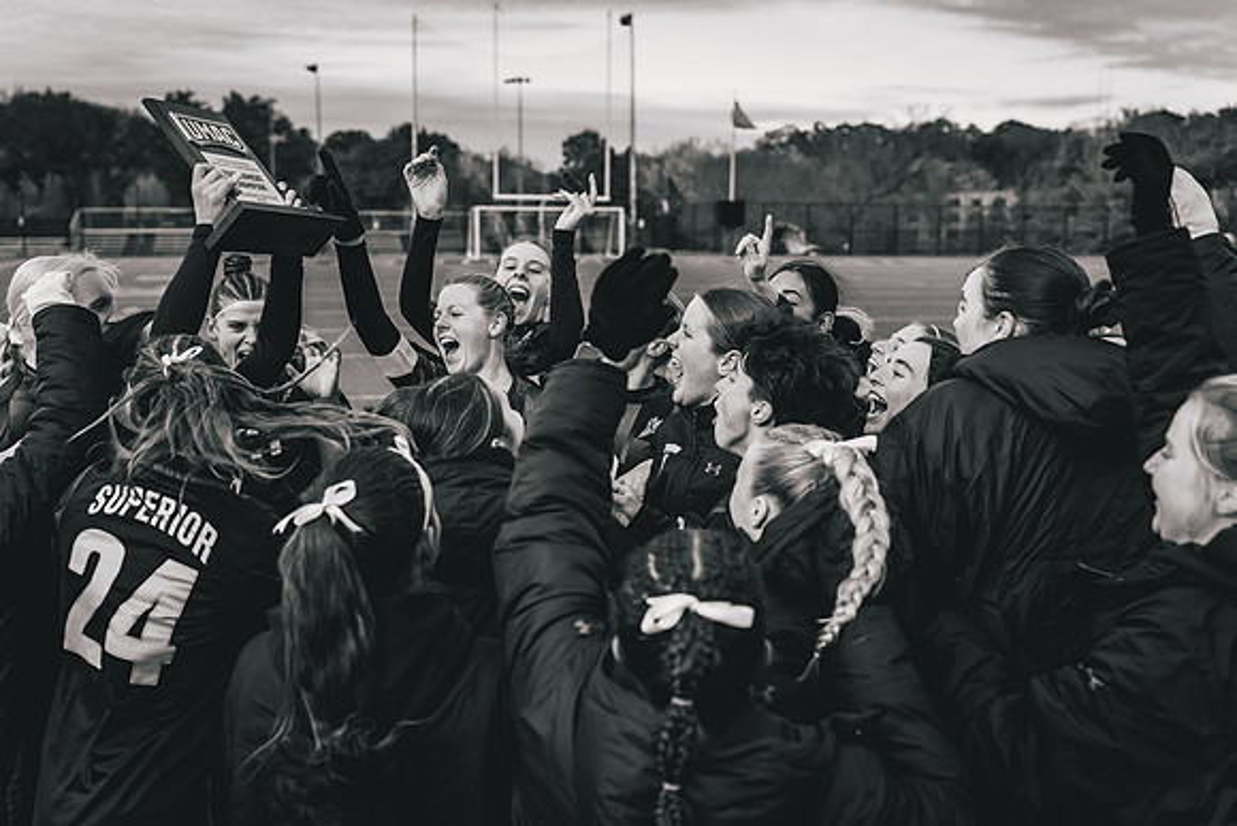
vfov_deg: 36.2
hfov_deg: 52.2
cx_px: 618
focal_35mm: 37
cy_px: 413
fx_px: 1262
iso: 800
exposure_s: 1/1600
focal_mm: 35
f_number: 2.8
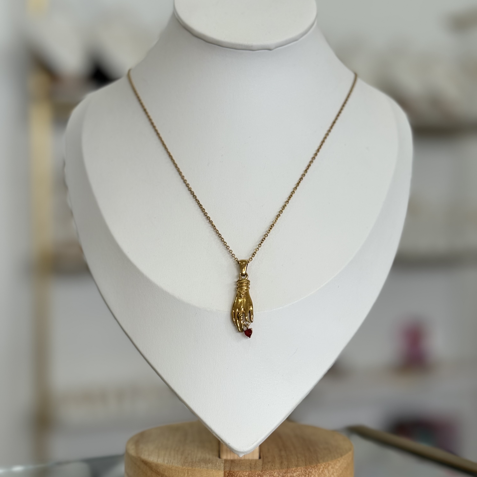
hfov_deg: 30.0
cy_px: 273
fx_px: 889
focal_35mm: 57
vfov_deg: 30.0
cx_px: 238
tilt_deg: -3.3
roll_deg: +0.2
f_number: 1.78
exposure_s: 1/121
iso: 64
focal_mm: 6.76
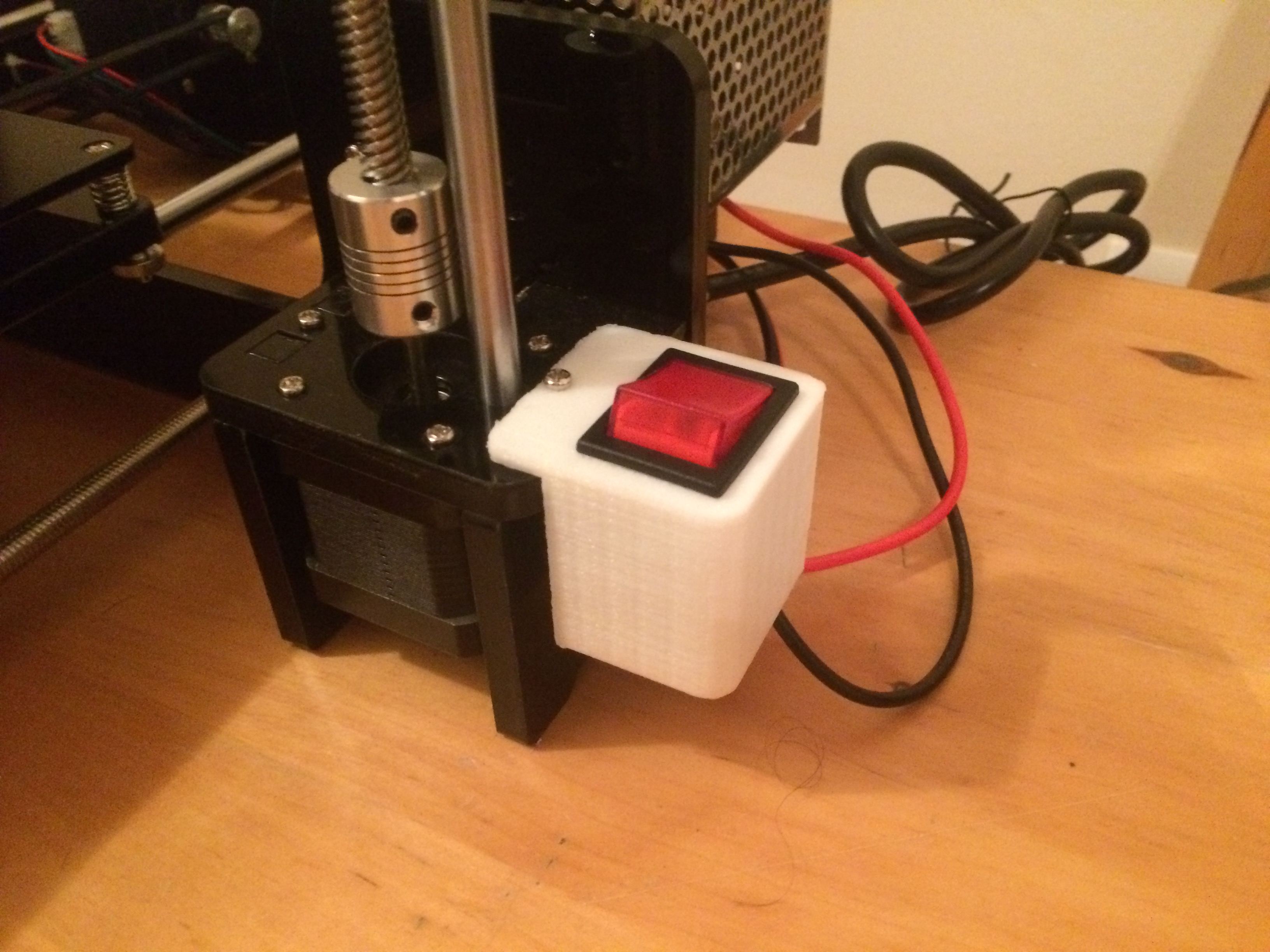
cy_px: 476
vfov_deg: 48.2
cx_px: 635
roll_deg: -0.3
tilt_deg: -37.9
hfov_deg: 61.7
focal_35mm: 29
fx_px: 1064
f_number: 2.2
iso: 640
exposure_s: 1/17
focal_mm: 4.15
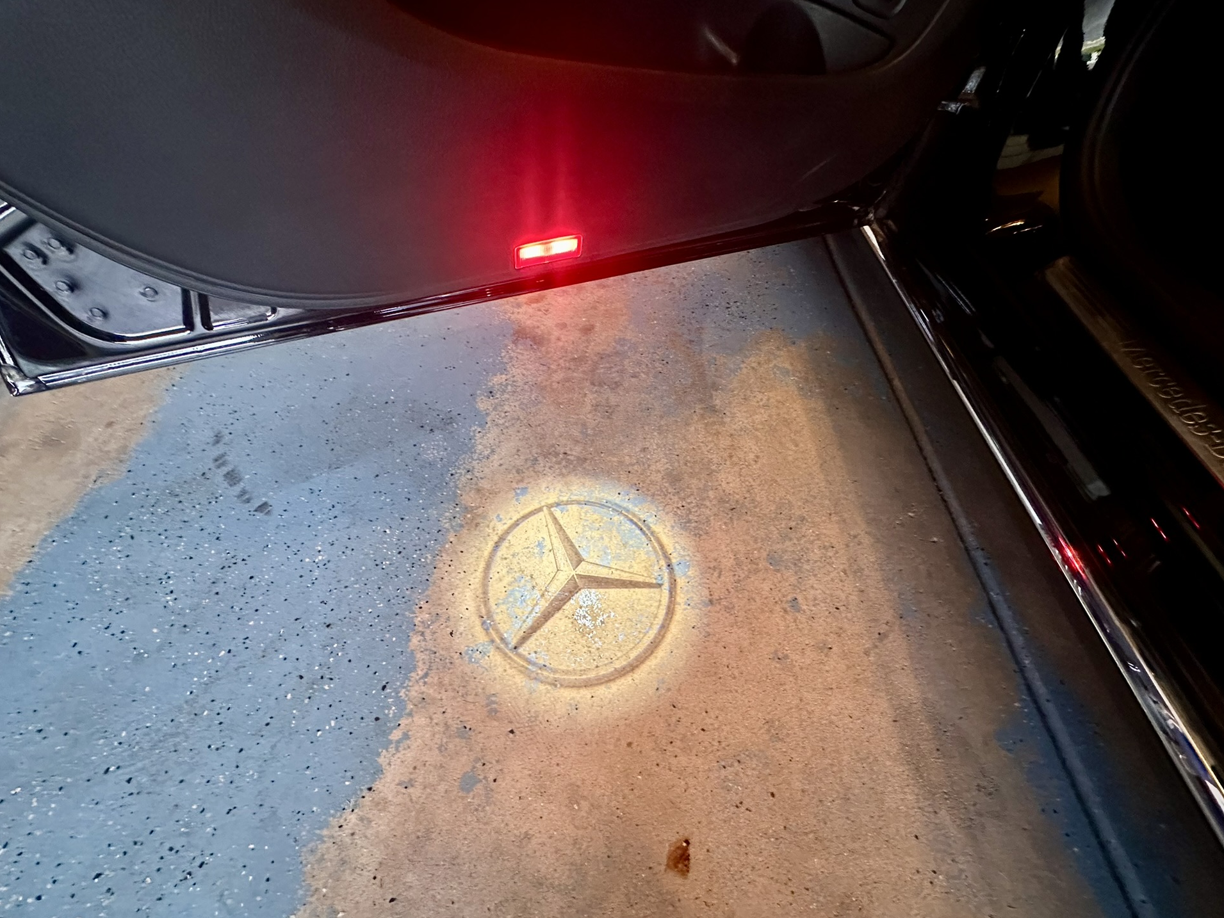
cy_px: 469
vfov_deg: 81.8
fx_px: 530
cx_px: 571
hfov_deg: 98.0
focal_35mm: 15
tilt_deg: -51.6
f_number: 2.2
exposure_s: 1/60
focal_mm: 2.22
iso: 800
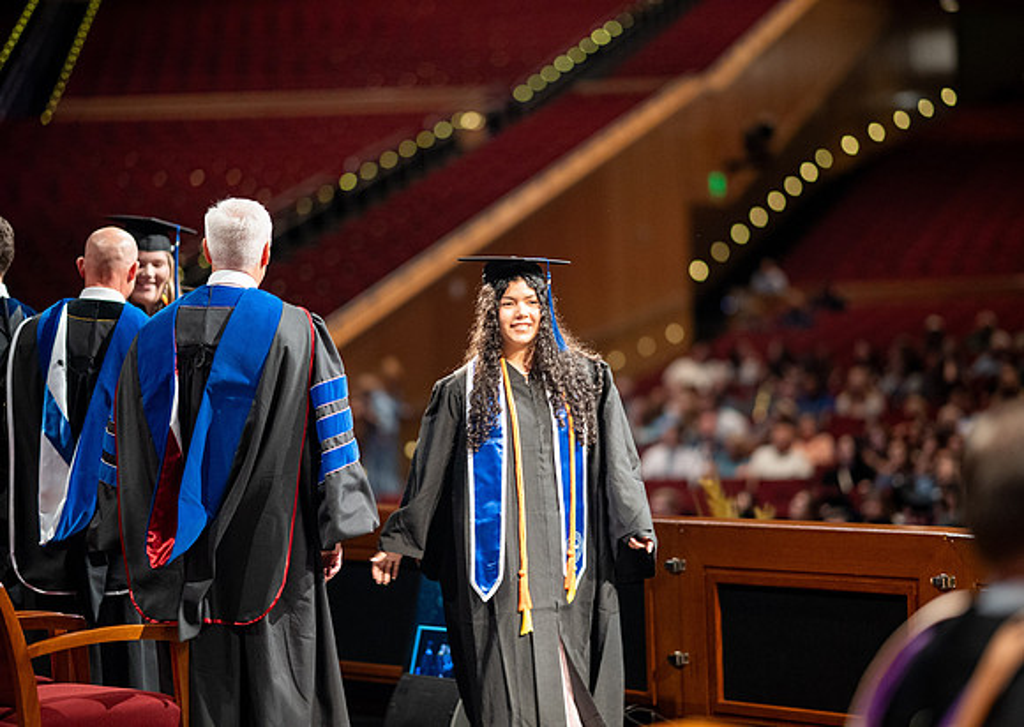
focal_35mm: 110
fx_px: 3180
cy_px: 364
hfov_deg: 18.3
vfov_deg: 13.1
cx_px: 545
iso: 2000
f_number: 1.4
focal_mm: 105
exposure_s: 1/200
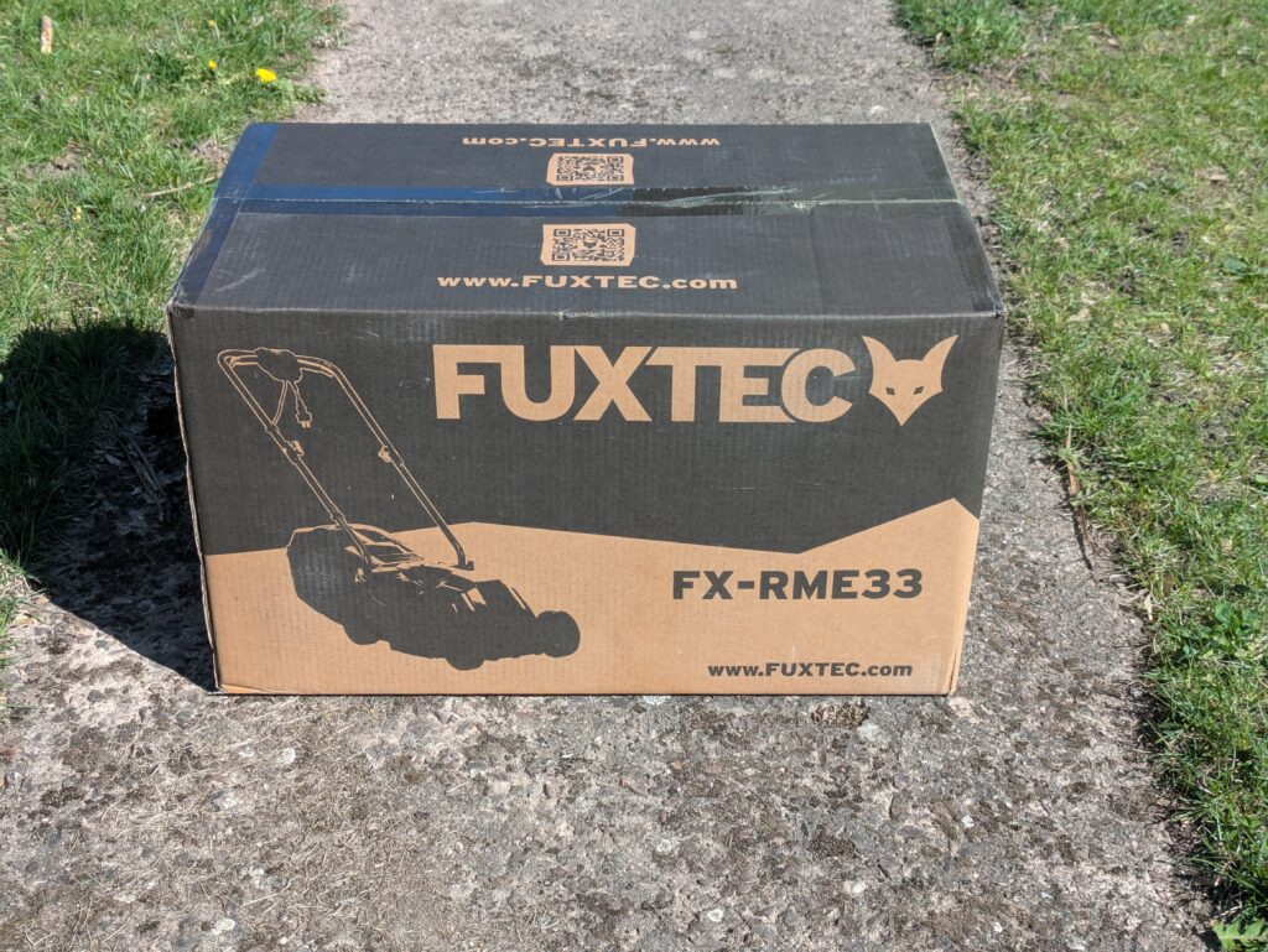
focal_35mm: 51
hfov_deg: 37.5
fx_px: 1869
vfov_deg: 28.6
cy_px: 476
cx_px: 634
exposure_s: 1/967
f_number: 1.89
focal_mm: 5.43
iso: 43
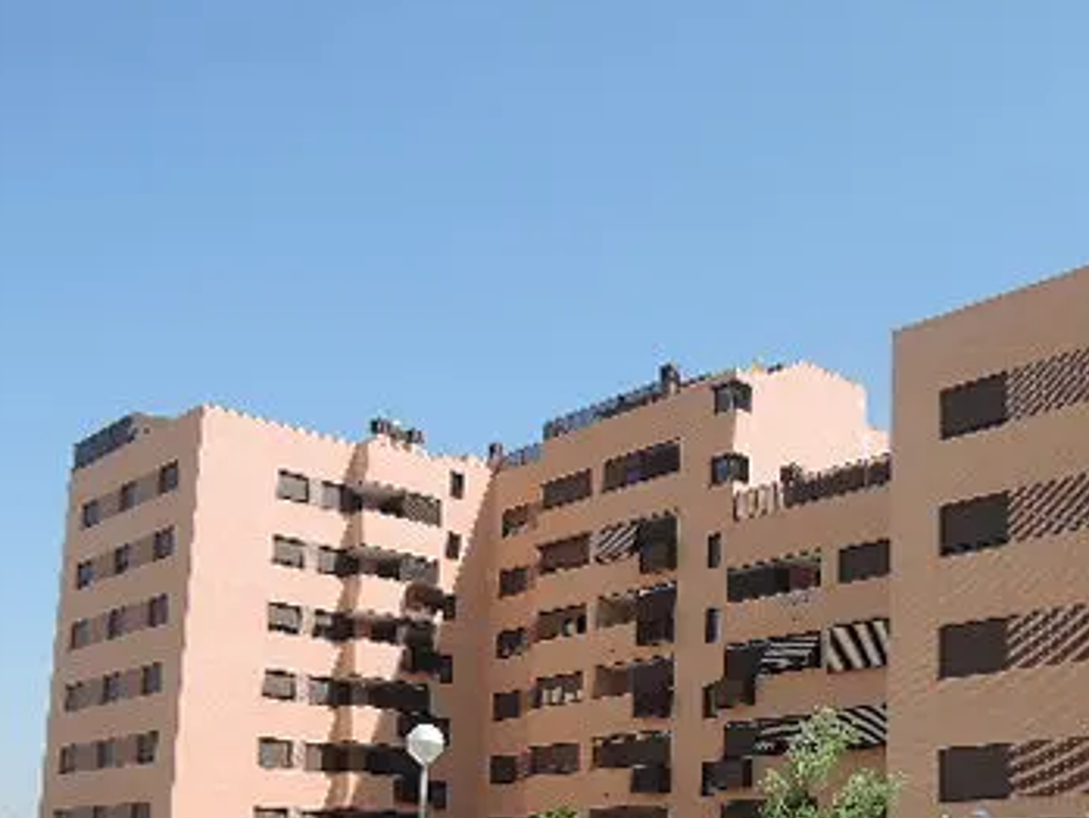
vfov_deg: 31.5
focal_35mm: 44
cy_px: 718
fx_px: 1385
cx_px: 752
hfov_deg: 42.2
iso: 80
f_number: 2.8
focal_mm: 5.1
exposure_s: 1/125
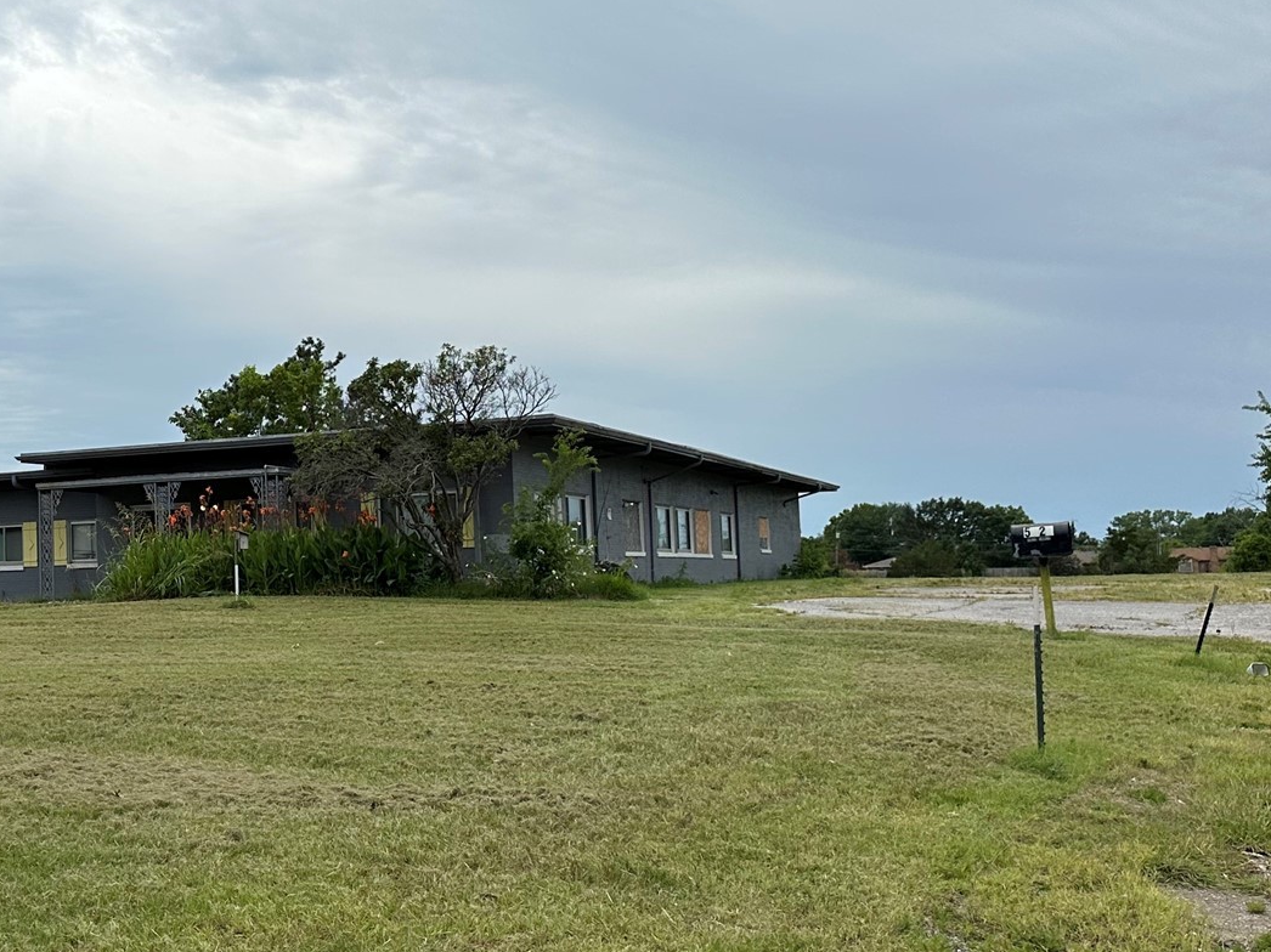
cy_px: 472
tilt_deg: +2.6
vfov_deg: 30.9
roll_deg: +1.4
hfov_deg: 37.9
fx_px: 1725
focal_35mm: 47
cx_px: 143
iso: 80
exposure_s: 1/7576
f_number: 1.78
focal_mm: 6.86
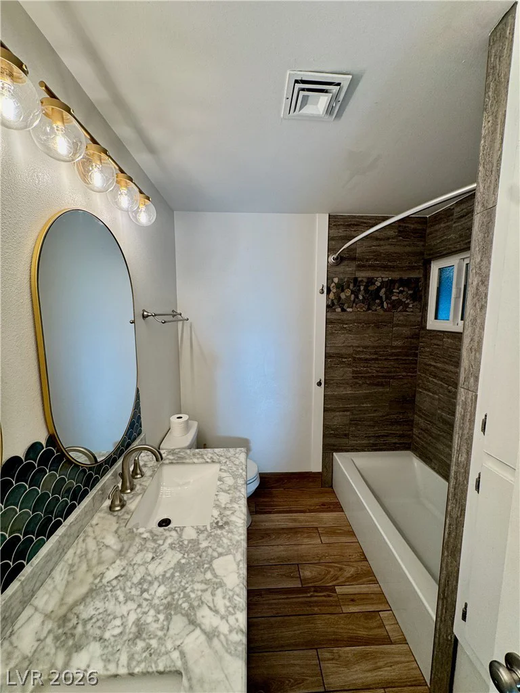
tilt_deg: -8.2
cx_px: 260
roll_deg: -0.1
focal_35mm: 14
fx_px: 280
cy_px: 346
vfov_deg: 102.1
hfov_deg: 85.7
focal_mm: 2.22
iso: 80
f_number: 2.2
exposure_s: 1/120
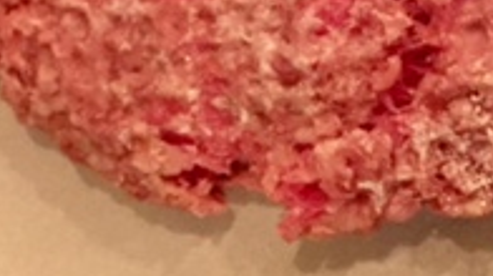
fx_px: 1346
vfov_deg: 10.8
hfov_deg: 20.6
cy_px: -271
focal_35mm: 103
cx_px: 382
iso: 250
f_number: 2.2
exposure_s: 1/15
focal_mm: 4.15
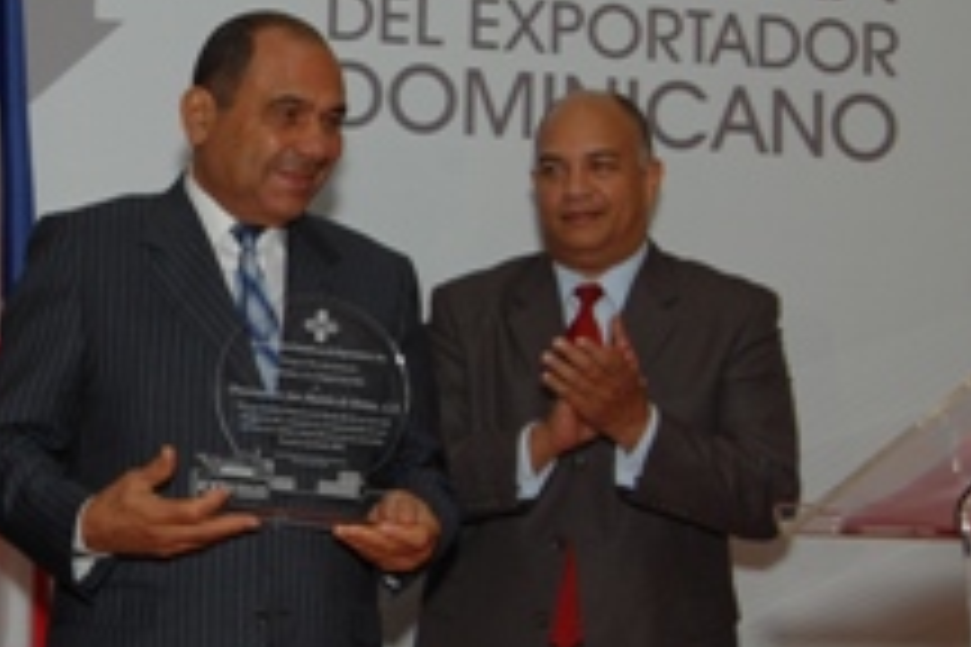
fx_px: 2346
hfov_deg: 22.5
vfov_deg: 15.7
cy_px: 315
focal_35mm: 87
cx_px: 18
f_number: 6.3
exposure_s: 1/60
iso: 400
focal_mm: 28
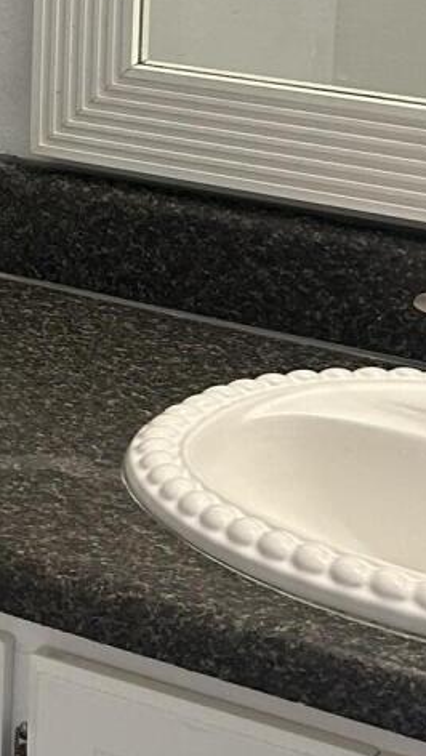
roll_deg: +0.6
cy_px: -62
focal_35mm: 120
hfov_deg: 9.3
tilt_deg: -9.1
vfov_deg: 17.3
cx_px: -517
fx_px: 2406
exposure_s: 1/120
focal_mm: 5.7
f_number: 1.5
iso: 80
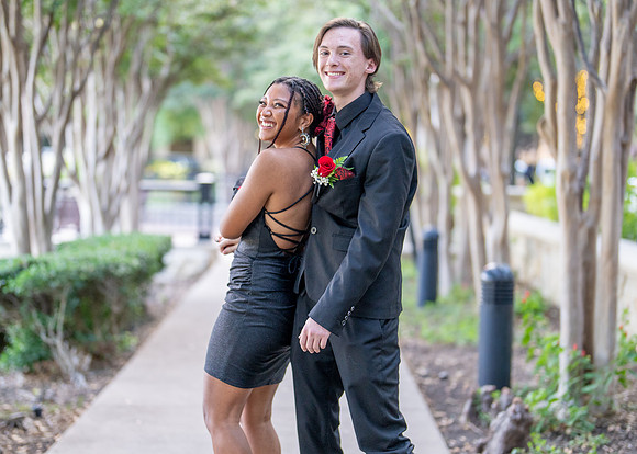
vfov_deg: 19.0
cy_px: 246
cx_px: 301
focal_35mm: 75
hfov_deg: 26.4
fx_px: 1358
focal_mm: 50
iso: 400
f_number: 1.2
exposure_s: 1/800
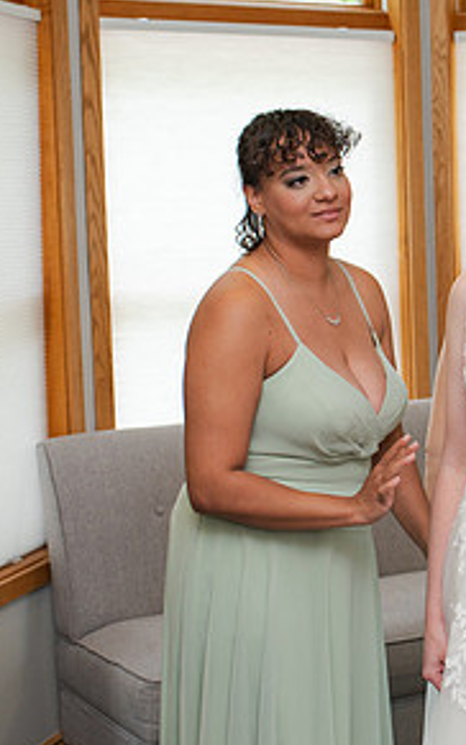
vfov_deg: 26.8
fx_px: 1564
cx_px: 559
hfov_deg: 16.3
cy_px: 308
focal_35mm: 77
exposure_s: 1/200
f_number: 3.5
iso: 800
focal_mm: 35
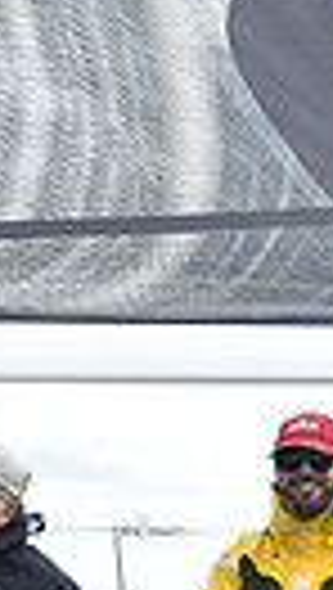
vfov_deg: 5.4
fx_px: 6243
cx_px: 122
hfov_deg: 3.1
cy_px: 840
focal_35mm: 399
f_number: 4.5
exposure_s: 1/1000
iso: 320
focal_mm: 86
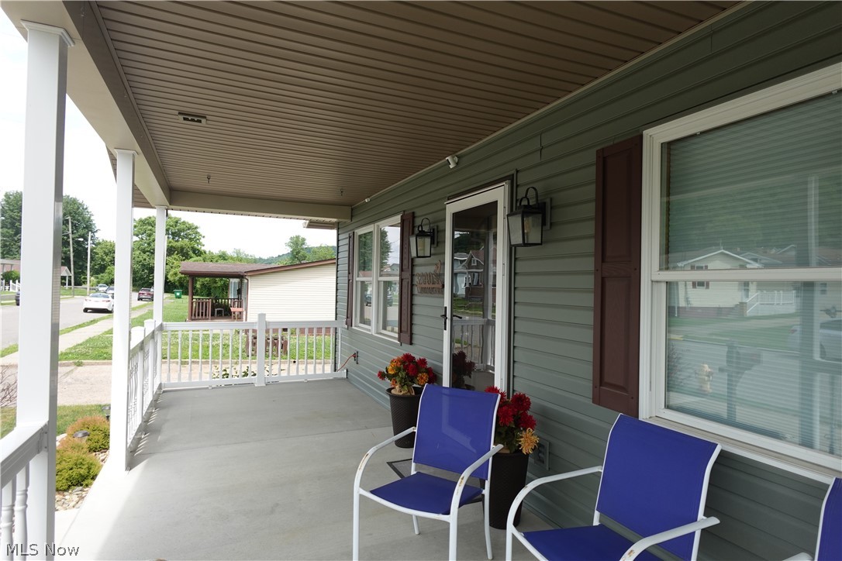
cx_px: 421
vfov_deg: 61.9
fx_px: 468
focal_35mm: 20
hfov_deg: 84.0
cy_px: 280
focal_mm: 7.6
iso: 125
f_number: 2
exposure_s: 1/1250
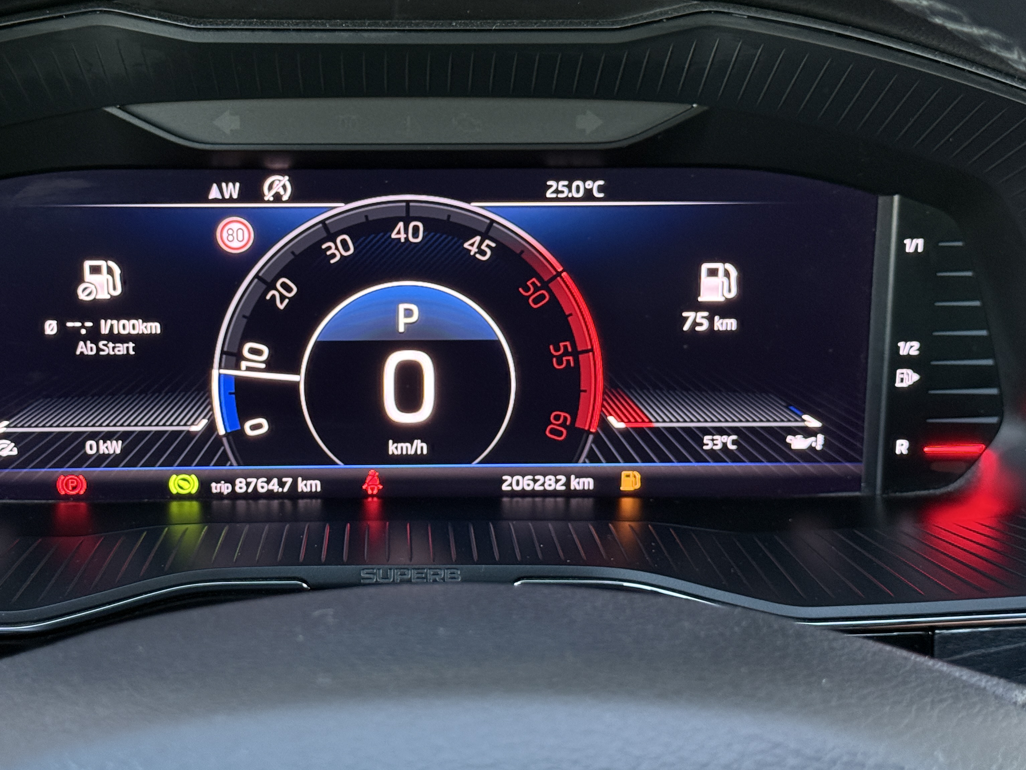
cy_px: 312
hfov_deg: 30.7
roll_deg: -0.3
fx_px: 1867
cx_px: 422
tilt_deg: -18.7
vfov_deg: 23.3
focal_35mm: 63
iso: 250
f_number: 1.78
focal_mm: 6.76
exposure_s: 1/56
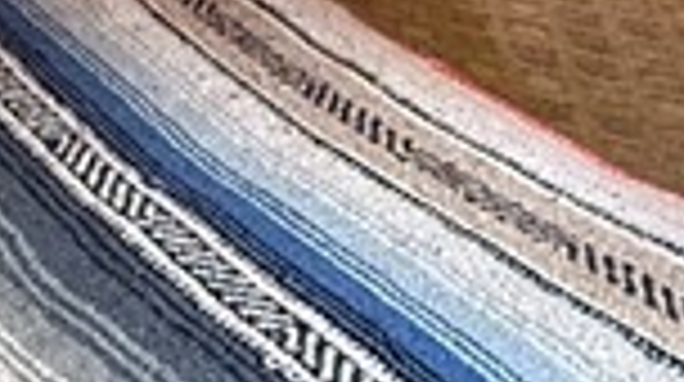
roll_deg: -3.9
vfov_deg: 11.6
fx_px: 1865
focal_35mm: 103
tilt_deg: -23.1
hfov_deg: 20.6
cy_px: 31
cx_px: 189
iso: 250
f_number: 2.2
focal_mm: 2.22
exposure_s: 1/60
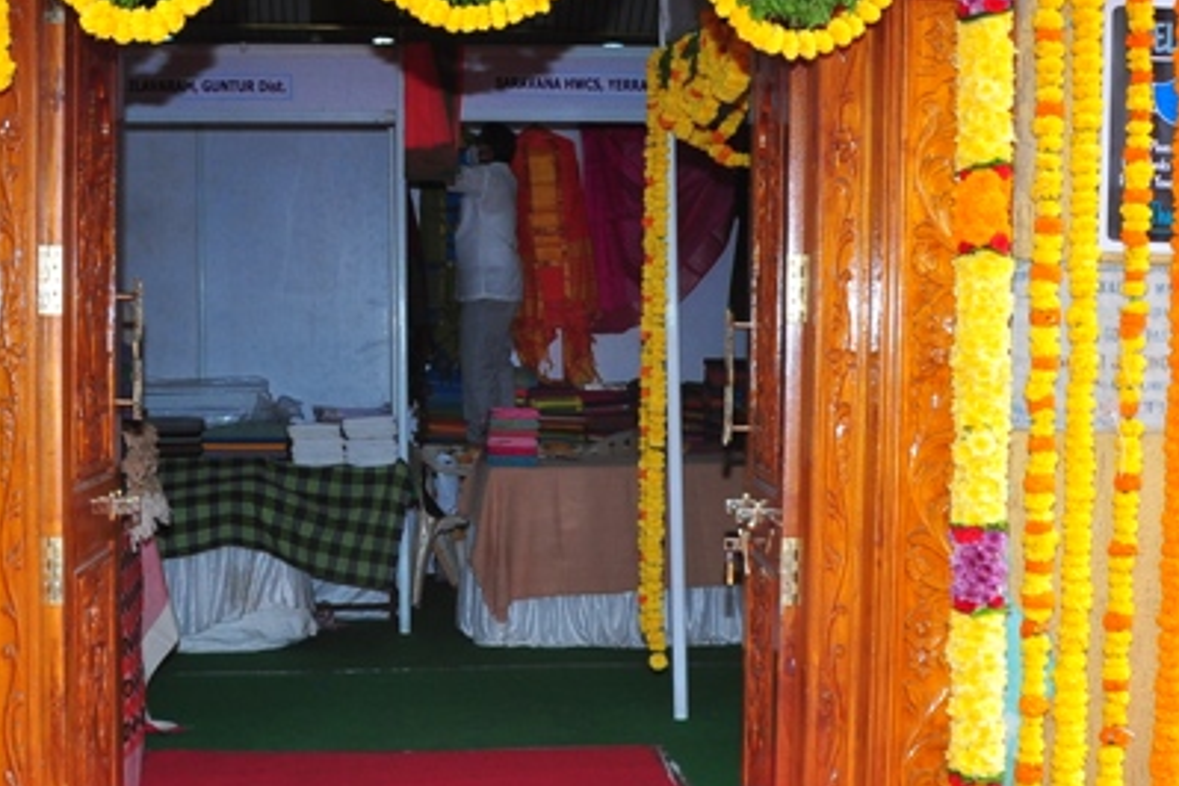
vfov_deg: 25.1
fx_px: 1768
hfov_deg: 36.8
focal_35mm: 54
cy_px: 424
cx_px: 482
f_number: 7.1
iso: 320
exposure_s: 1/160
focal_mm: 18
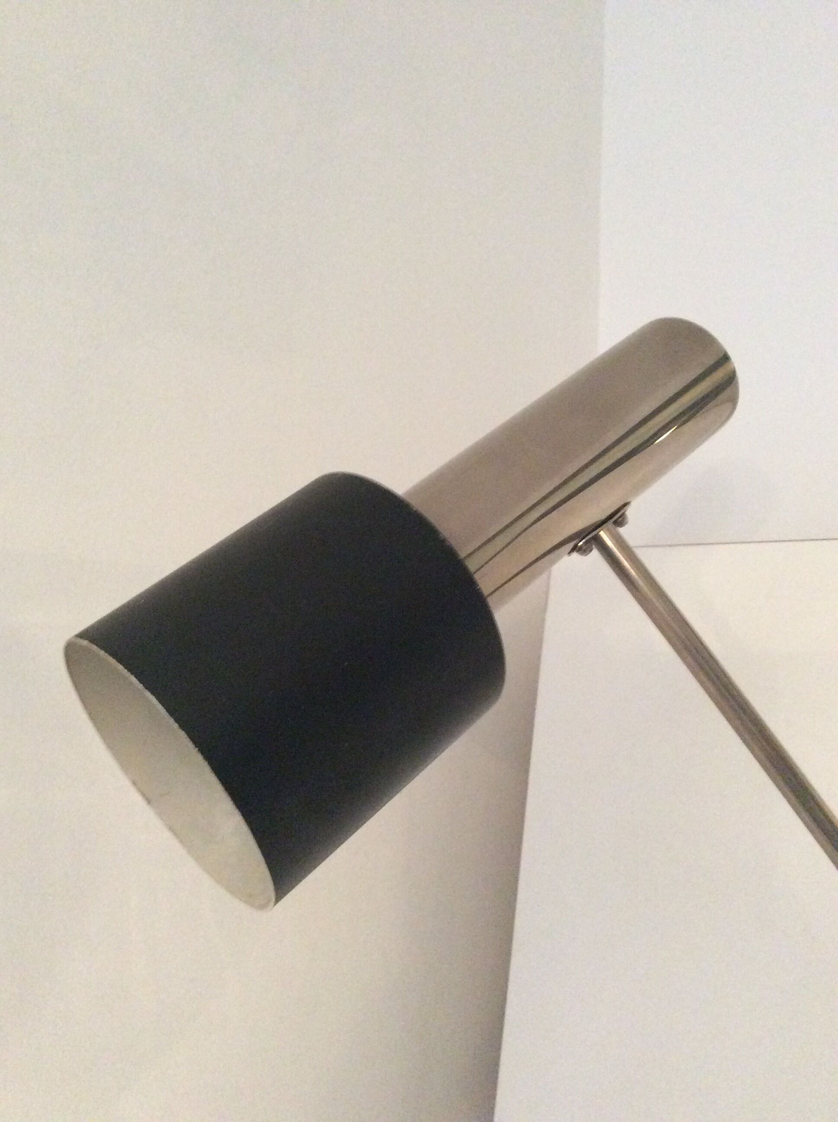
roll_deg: -0.8
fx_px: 1036
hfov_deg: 44.1
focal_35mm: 32
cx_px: 419
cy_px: 561
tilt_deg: +1.7
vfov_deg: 56.9
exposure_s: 1/17
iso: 320
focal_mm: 3.3
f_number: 2.4
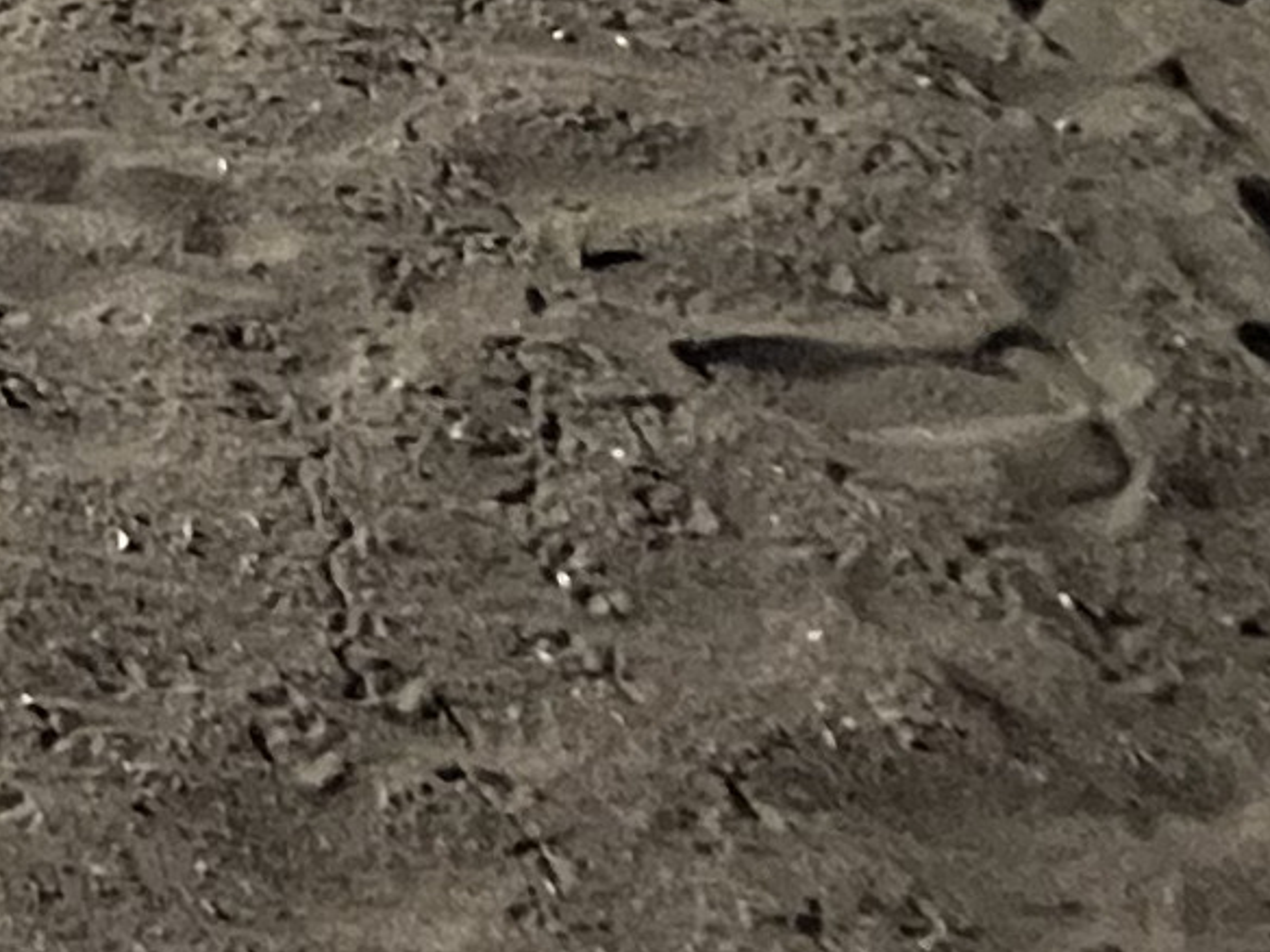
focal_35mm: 89
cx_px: -1922
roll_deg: +0.8
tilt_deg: +4.3
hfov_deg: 13.9
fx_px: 3265
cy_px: -1774
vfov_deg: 11.3
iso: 800
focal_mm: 1.57
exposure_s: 1/34
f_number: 1.8
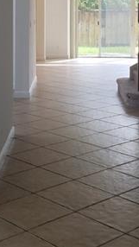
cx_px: 59
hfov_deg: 15.9
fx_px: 498
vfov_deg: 27.0
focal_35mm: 76
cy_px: 32
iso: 50
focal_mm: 4.2
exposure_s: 1/158
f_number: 1.7
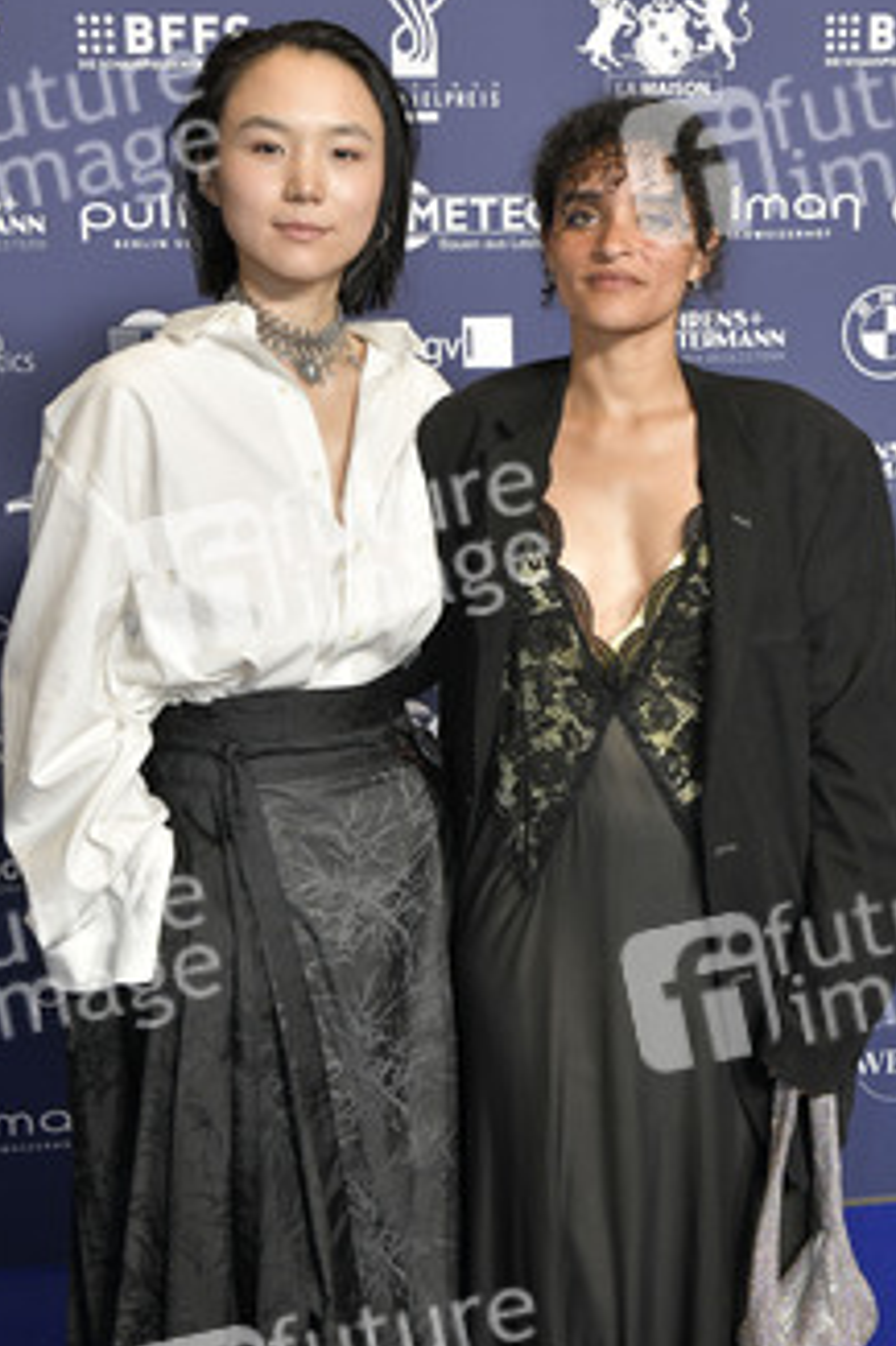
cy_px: 768
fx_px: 1607
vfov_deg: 45.3
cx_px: 458
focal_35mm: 43
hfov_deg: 31.2
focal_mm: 35
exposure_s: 1/200
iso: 2000
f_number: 6.3
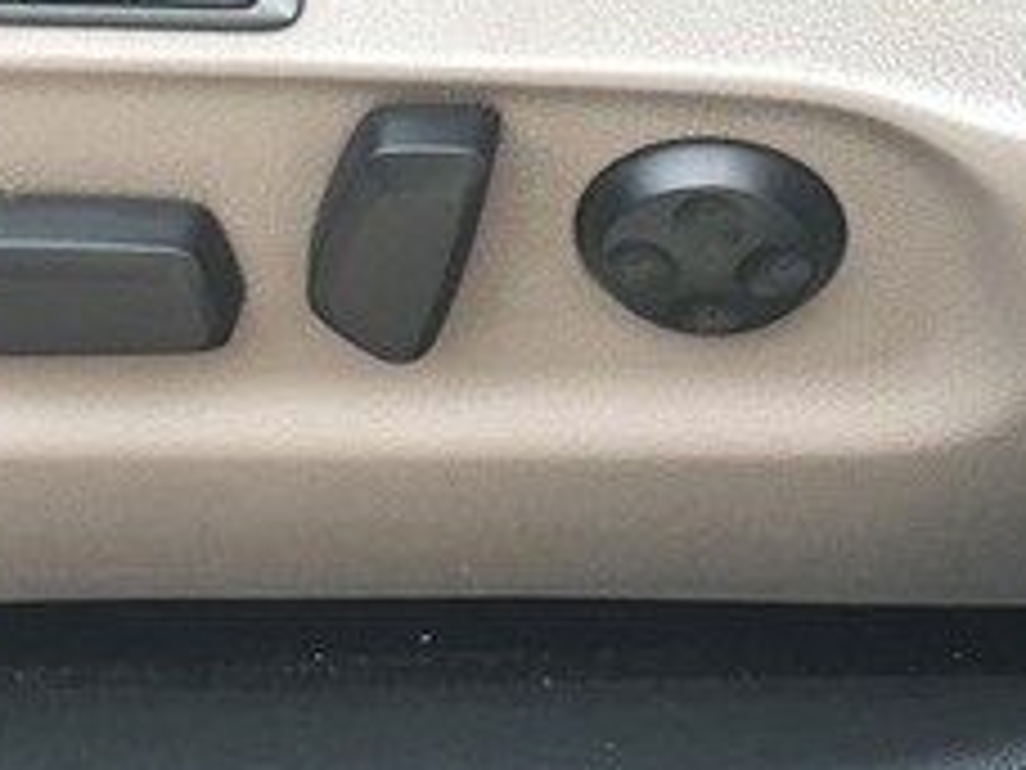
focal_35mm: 84
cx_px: 702
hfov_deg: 23.2
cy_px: -308
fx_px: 2490
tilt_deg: -48.3
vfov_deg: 16.3
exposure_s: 1/33
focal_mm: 4.15
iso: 32
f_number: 2.2
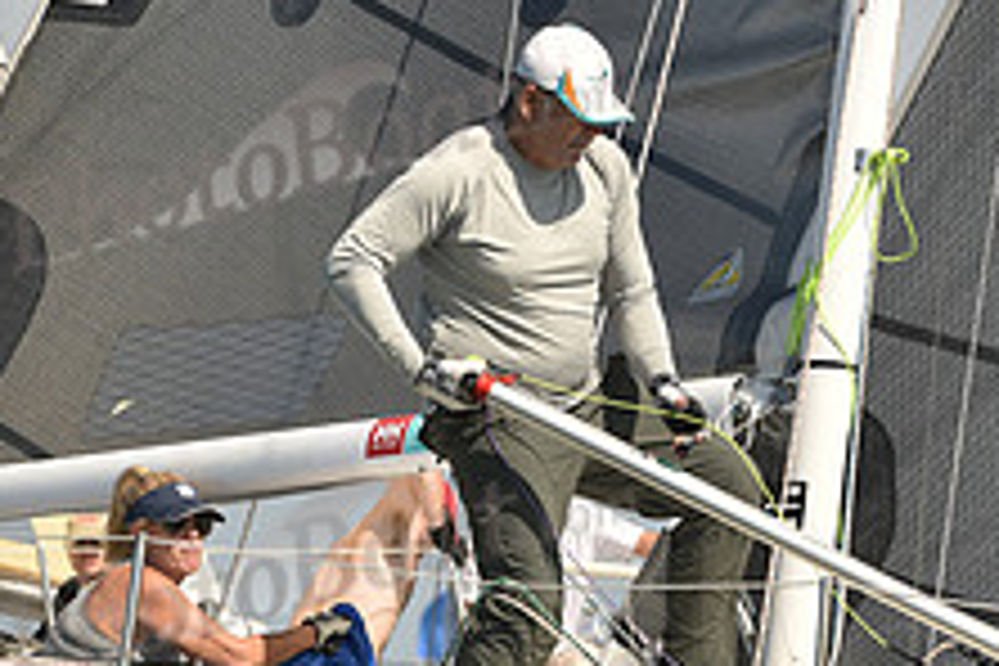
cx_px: -225
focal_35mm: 523
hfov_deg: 3.9
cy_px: 866
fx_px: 14512
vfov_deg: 2.6
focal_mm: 200
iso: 400
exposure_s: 1/1250
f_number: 9
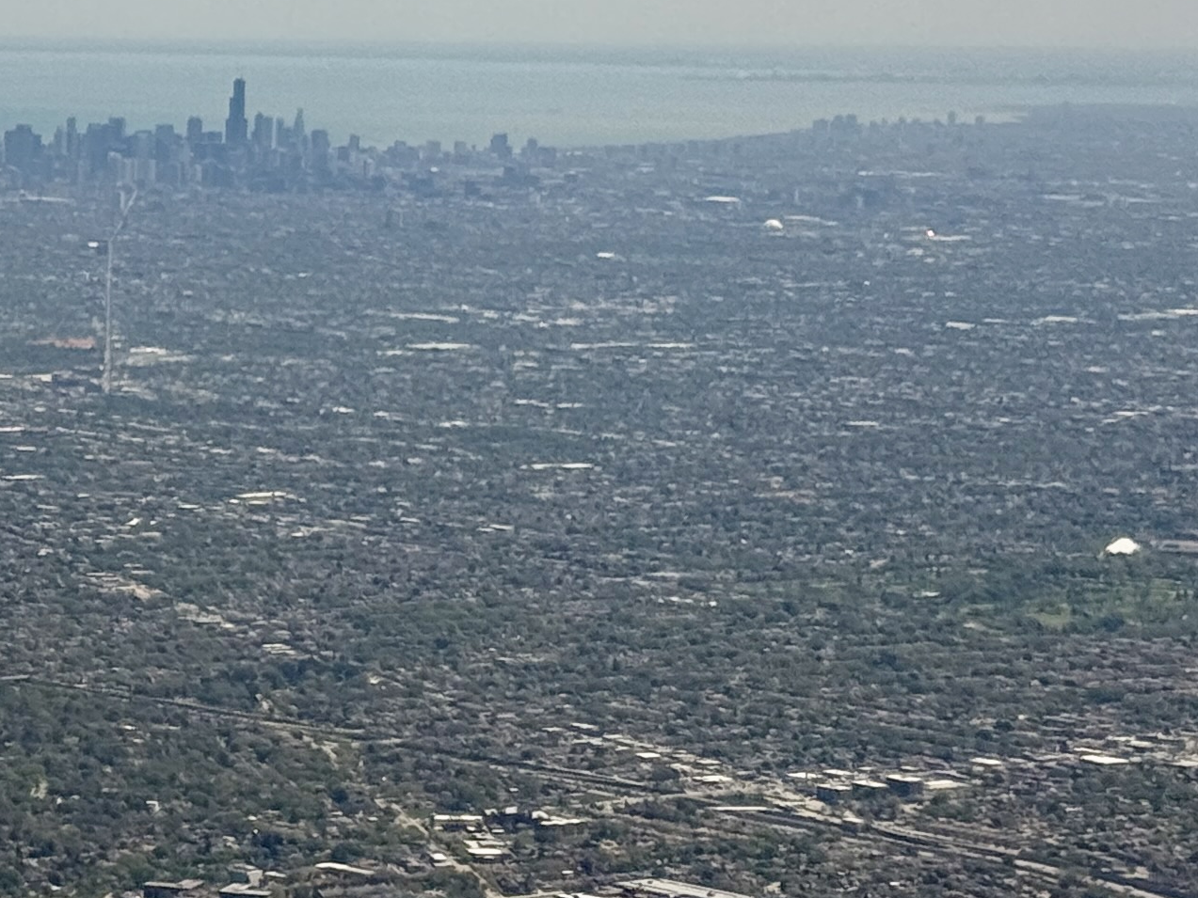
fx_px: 5261
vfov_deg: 9.8
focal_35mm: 152
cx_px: -500
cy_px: 294
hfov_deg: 12.5
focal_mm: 6.76
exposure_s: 1/6024
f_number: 1.78
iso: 80
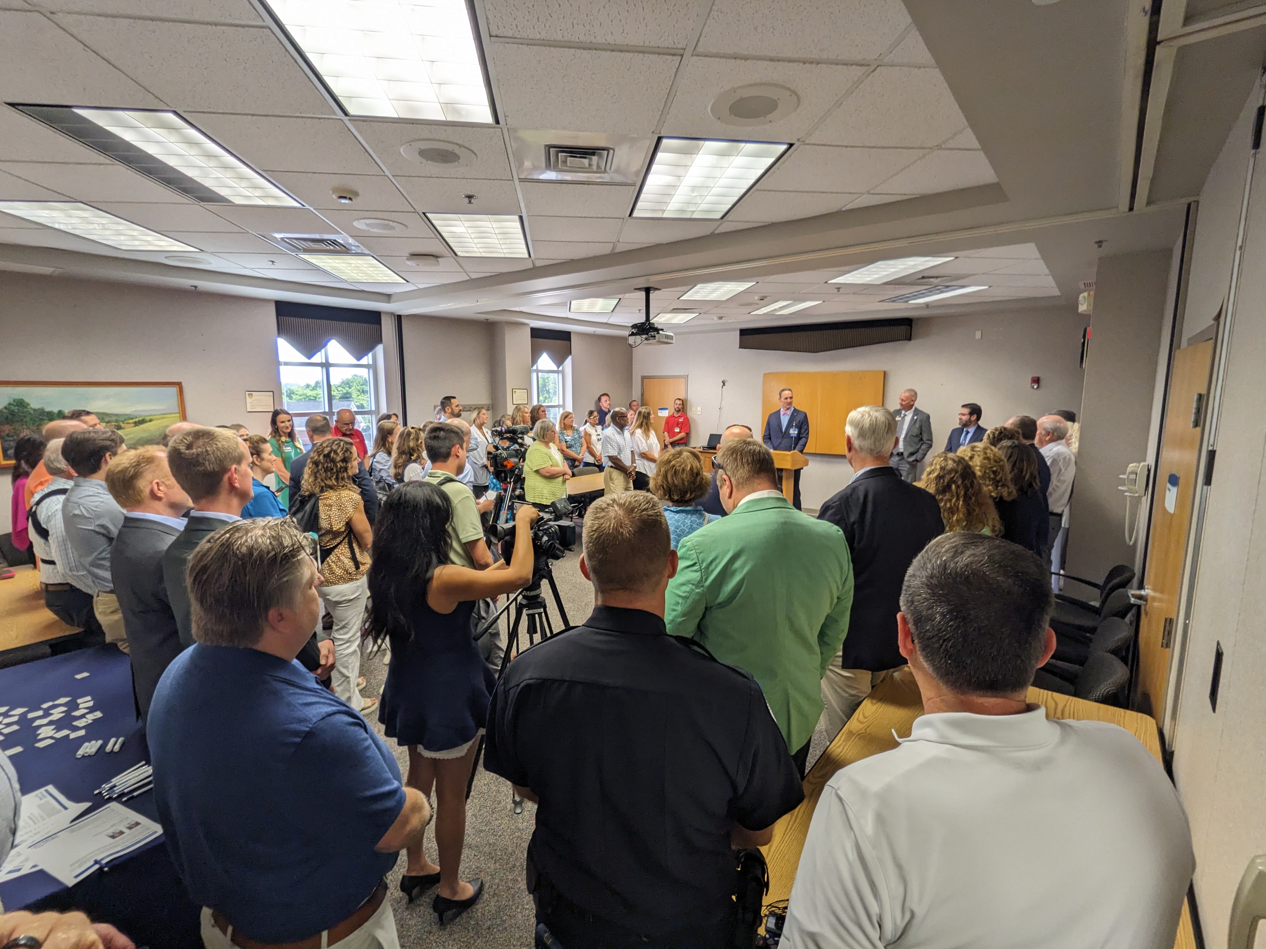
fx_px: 585
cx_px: 633
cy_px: 474
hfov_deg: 94.5
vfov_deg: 78.1
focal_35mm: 16
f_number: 2.2
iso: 51
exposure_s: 1/30
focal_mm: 2.22
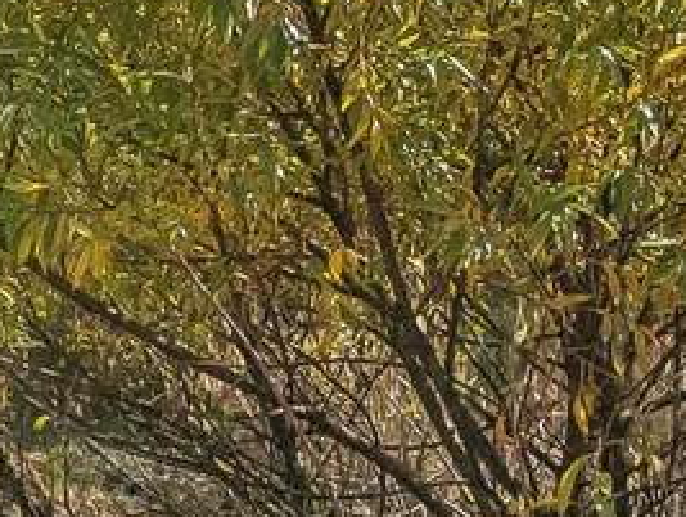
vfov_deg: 6.6
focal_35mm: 225
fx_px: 4468
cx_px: -1426
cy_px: 215
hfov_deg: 7.6
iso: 640
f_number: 5.6
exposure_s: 1/2000
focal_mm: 32.6
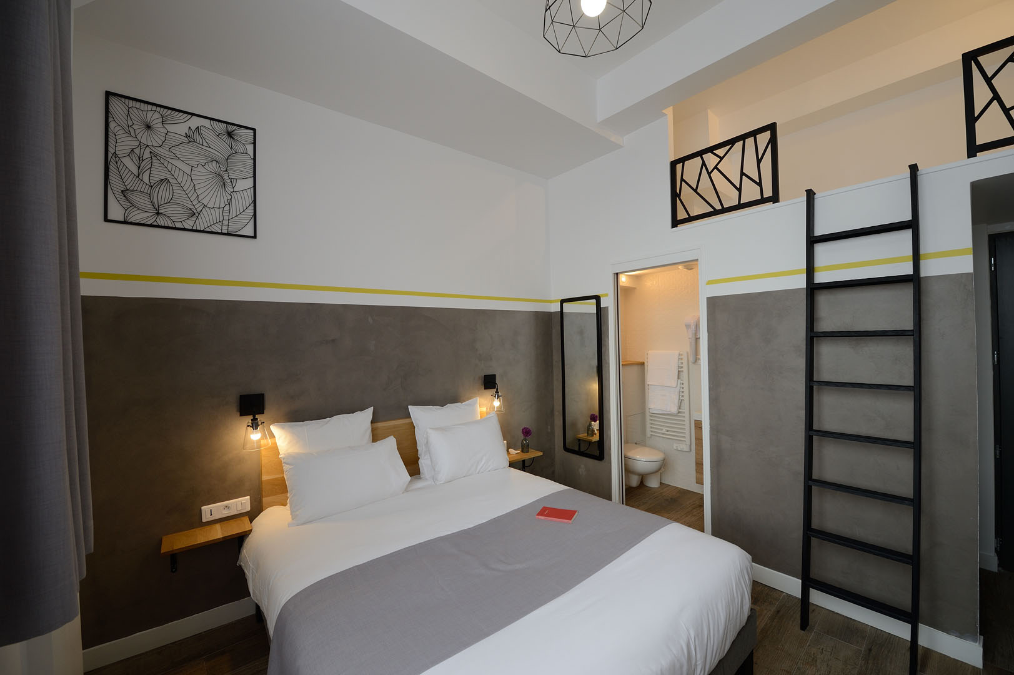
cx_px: 507
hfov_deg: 104.3
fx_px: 394
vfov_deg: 81.1
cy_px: 338
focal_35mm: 14
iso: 320
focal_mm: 14
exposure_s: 1/60
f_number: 5.6
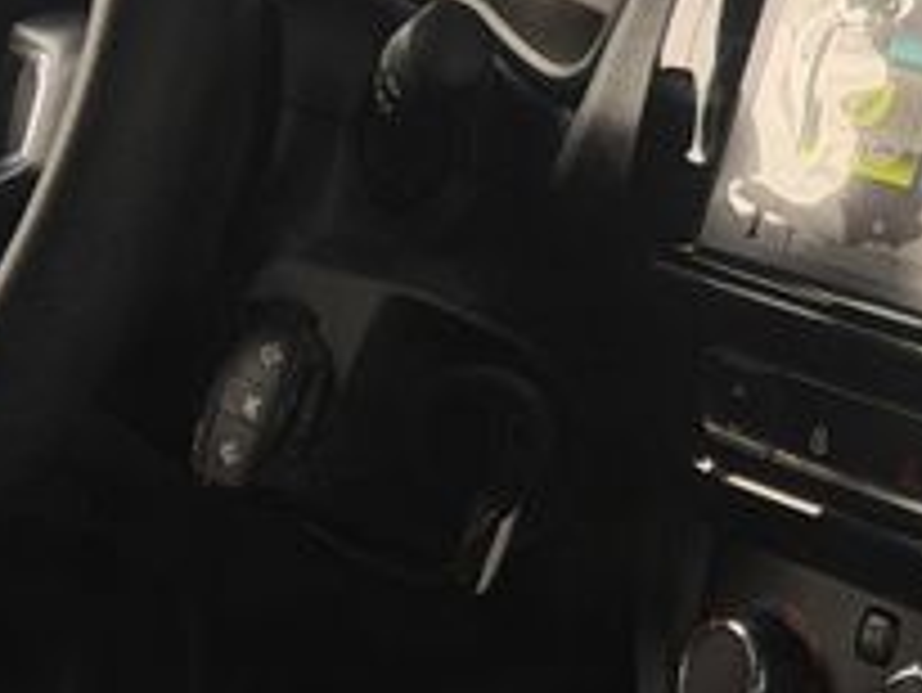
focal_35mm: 180
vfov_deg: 8.3
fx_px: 4797
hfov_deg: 10.9
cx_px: 801
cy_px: 342
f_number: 1.78
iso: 125
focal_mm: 6.76
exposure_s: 1/120
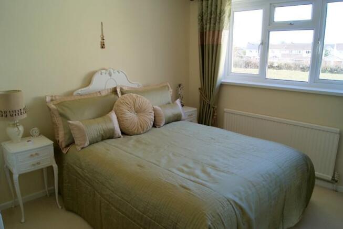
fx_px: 258
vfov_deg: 48.0
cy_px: 114
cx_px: 172
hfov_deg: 67.3
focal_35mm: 27
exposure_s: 1/50
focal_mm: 18
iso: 100
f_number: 5.6
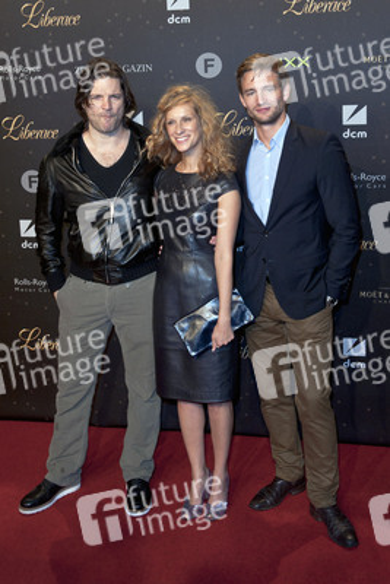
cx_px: 195
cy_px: 292
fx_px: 617
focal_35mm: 38
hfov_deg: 35.1
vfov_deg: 50.7
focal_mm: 38
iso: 1250
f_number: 6.3
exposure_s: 1/160
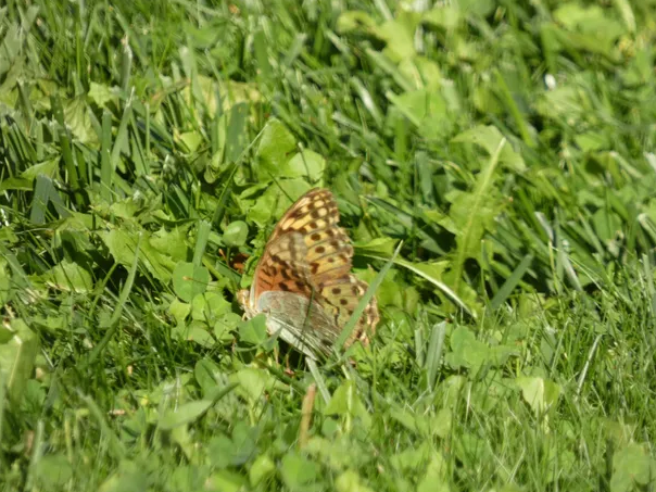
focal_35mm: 1059
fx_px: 20069
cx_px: 315
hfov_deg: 1.9
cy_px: 239
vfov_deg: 1.4
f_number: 5.6
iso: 80
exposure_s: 1/125
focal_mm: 179.2
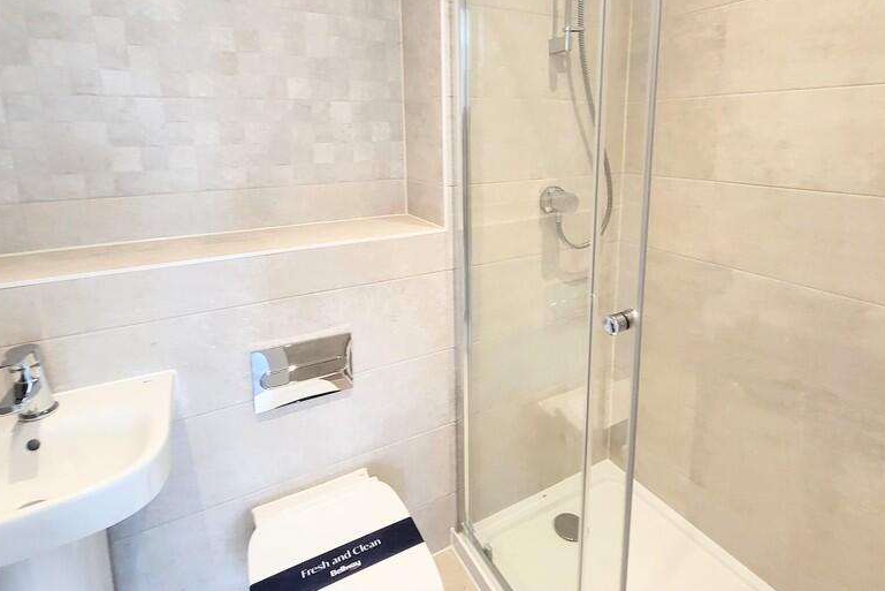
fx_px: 443
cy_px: 215
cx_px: 445
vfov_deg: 66.2
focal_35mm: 18
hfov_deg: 90.0
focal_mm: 1.74
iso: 100
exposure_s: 1/50
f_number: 2.2
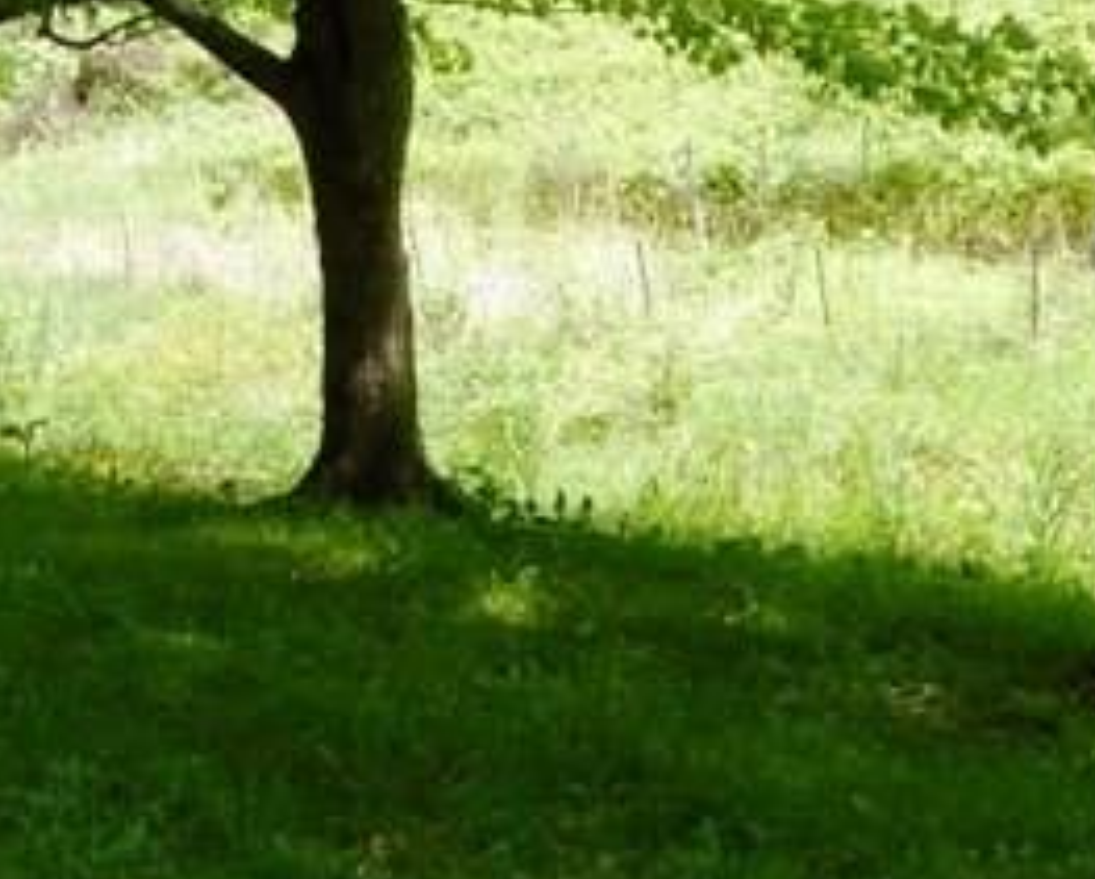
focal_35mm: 102
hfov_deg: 18.4
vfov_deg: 15.0
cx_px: 25
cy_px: 117
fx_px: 3309
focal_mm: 7.7
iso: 125
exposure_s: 1/250
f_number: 3.6
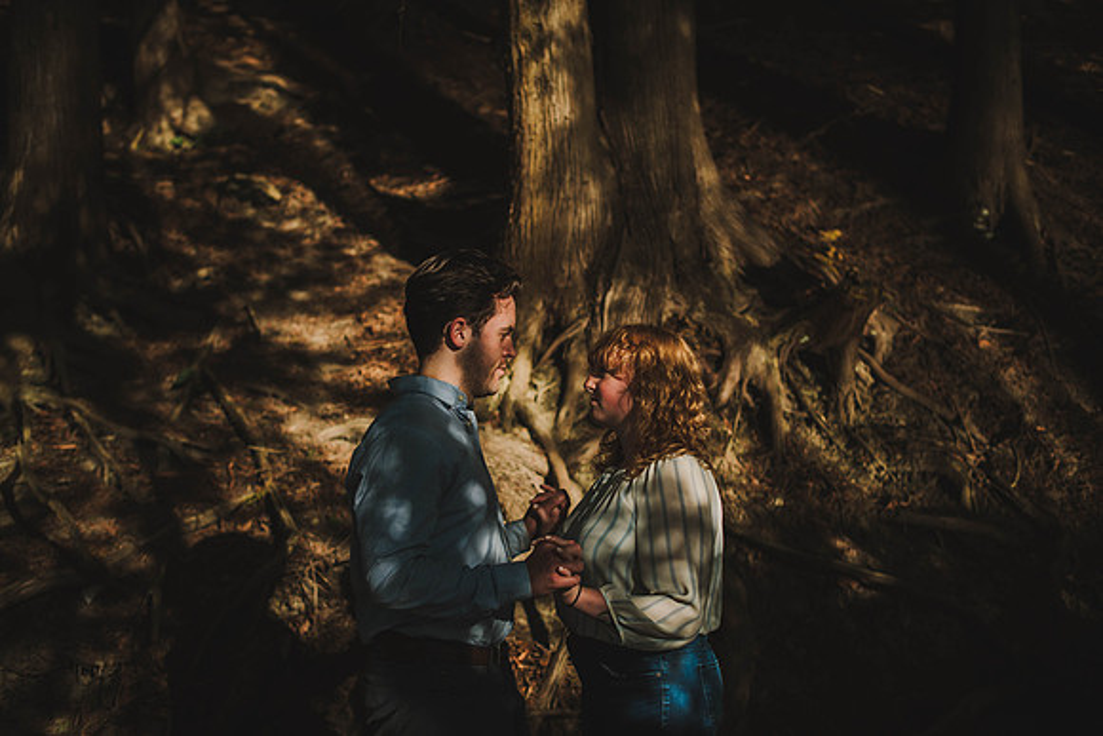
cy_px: 368
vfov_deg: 27.0
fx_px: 1532
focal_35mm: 50
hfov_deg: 39.6
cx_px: 552
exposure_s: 1/3200
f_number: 2.8
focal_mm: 50
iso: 320
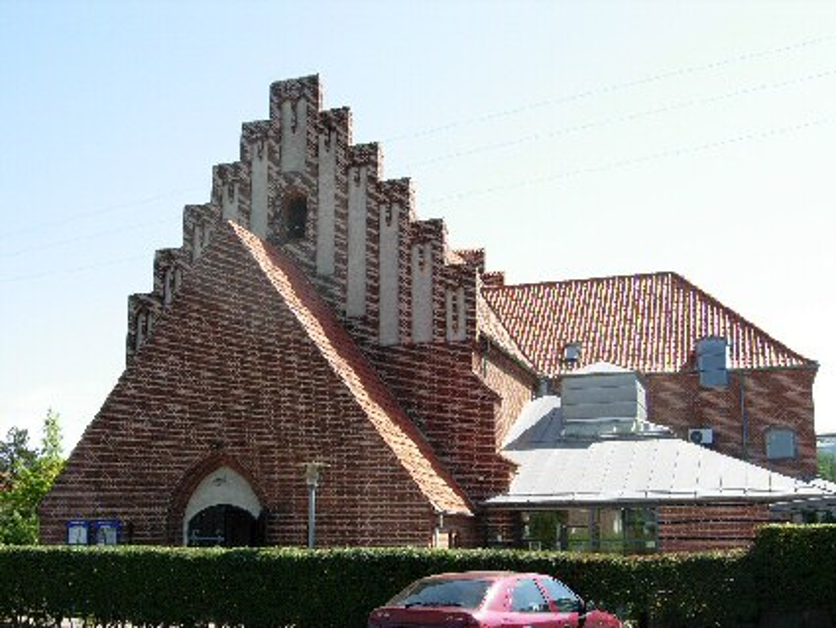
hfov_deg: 51.3
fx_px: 870
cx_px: 418
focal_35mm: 36
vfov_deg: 39.7
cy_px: 314
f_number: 4.3
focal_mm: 7.5
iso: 50
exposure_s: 1/235
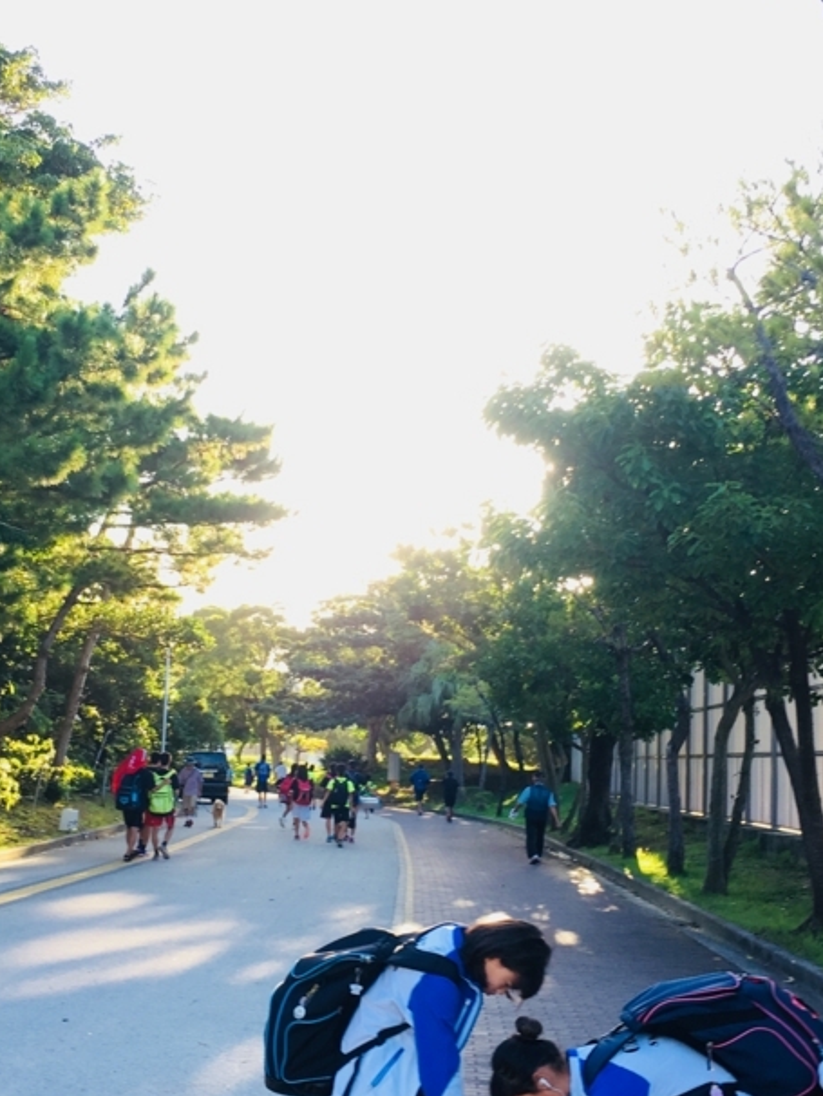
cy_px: 561
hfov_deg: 29.7
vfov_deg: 38.9
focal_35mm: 49
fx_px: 1552
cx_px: 353
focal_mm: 4.15
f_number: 2.2
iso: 25
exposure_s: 1/127
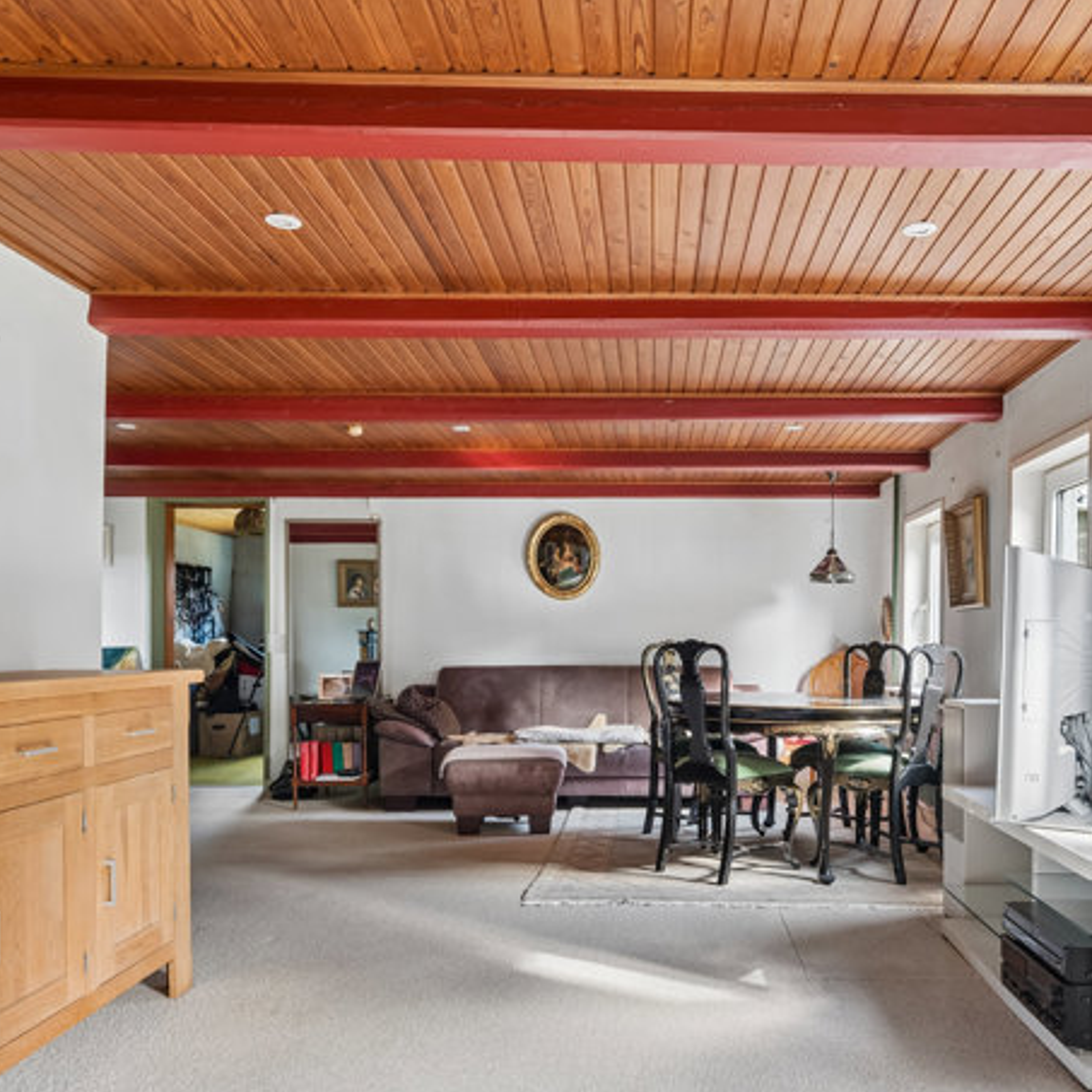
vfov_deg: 58.9
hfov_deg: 58.6
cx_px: 656
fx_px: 964
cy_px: 618
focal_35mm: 27
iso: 400
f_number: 5.6
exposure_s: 1/15
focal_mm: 18
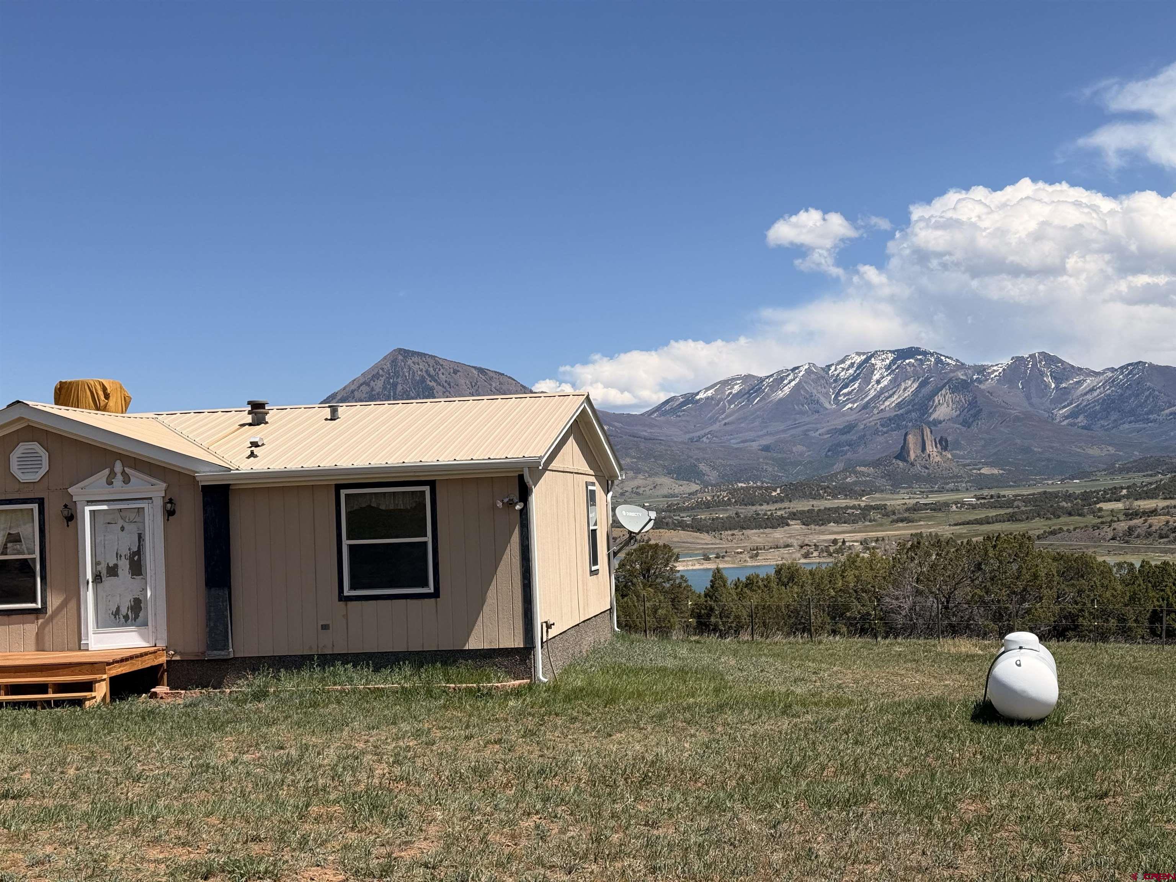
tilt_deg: +3.1
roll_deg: +2.0
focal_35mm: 48
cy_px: 441
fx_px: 1631
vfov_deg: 30.3
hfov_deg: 39.7
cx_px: 588
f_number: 1.78
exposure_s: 1/6024
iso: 64
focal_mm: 6.76
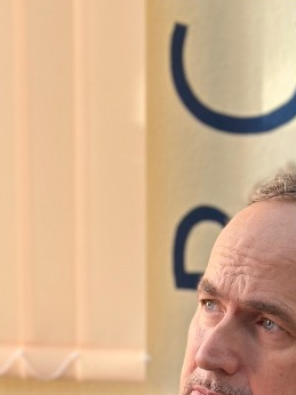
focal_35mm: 150
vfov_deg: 12.9
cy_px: 440
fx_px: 1712
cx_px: 272
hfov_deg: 9.8
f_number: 1.78
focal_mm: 6.86
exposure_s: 1/161
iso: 125
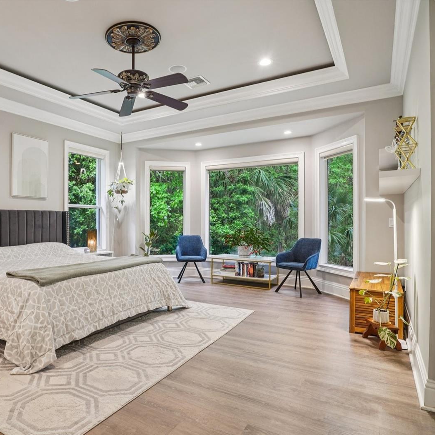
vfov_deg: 69.6
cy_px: 220
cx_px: 161
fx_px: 313
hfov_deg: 68.4
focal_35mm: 22
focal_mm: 17
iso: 400
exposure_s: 1/8
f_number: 9
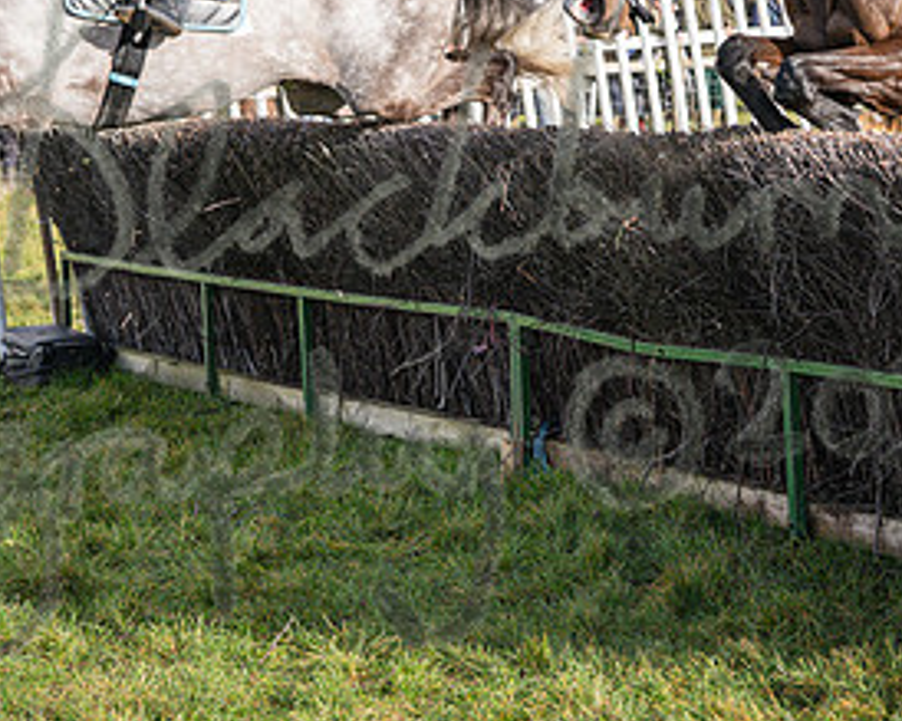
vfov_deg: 12.3
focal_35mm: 125
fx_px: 3336
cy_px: 82
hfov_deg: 15.4
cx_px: 337
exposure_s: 1/1250
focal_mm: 54
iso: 200
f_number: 4
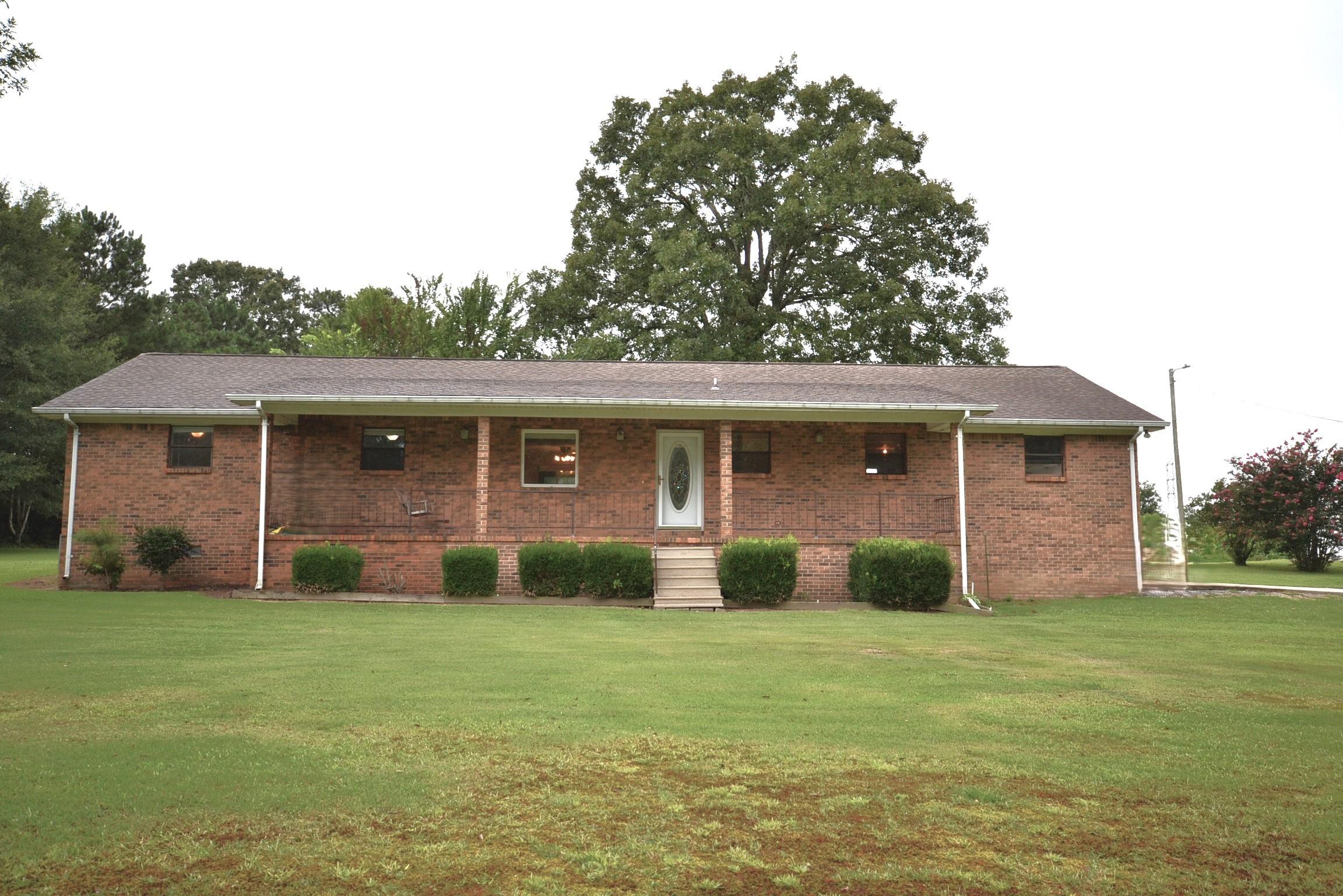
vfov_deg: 43.6
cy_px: 448
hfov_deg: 61.9
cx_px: 672
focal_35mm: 30
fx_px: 1119
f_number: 5.6
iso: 125
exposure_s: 1/125
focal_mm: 20
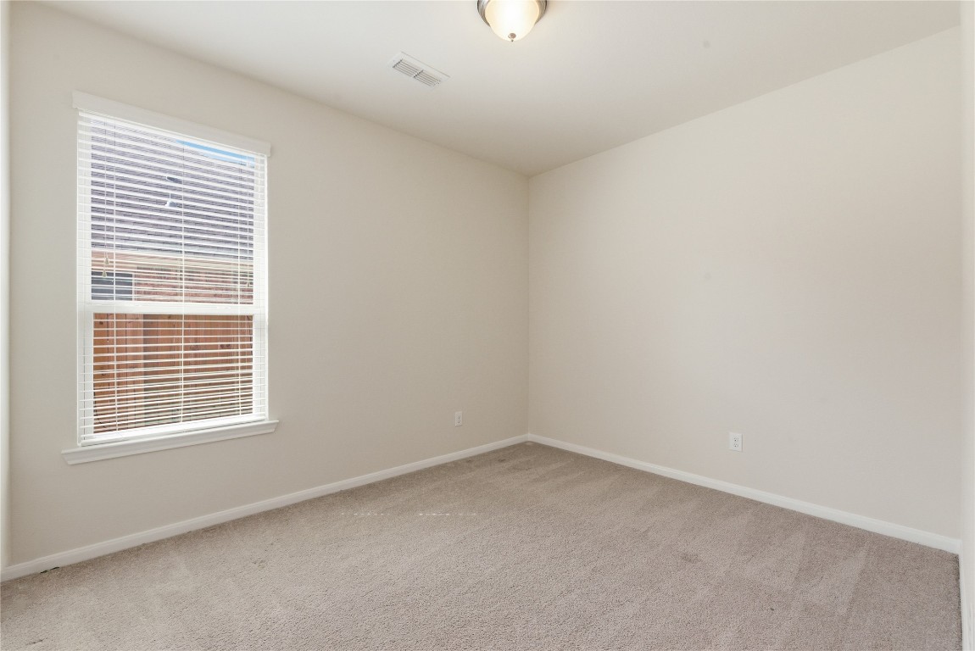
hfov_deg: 100.4
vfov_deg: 77.4
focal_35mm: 15
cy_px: 326
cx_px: 488
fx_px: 406
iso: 400
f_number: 9
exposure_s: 1/320
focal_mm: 15
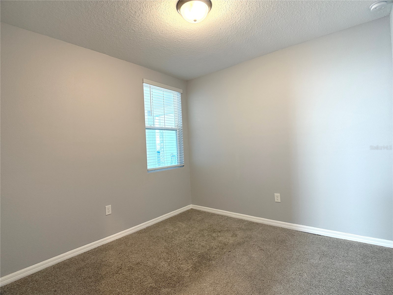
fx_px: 272
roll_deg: +2.8
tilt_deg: +0.0
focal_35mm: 24
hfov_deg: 71.6
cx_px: 196
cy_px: 148
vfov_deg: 56.8
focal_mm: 6.76
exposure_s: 1/120
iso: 320
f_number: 1.78
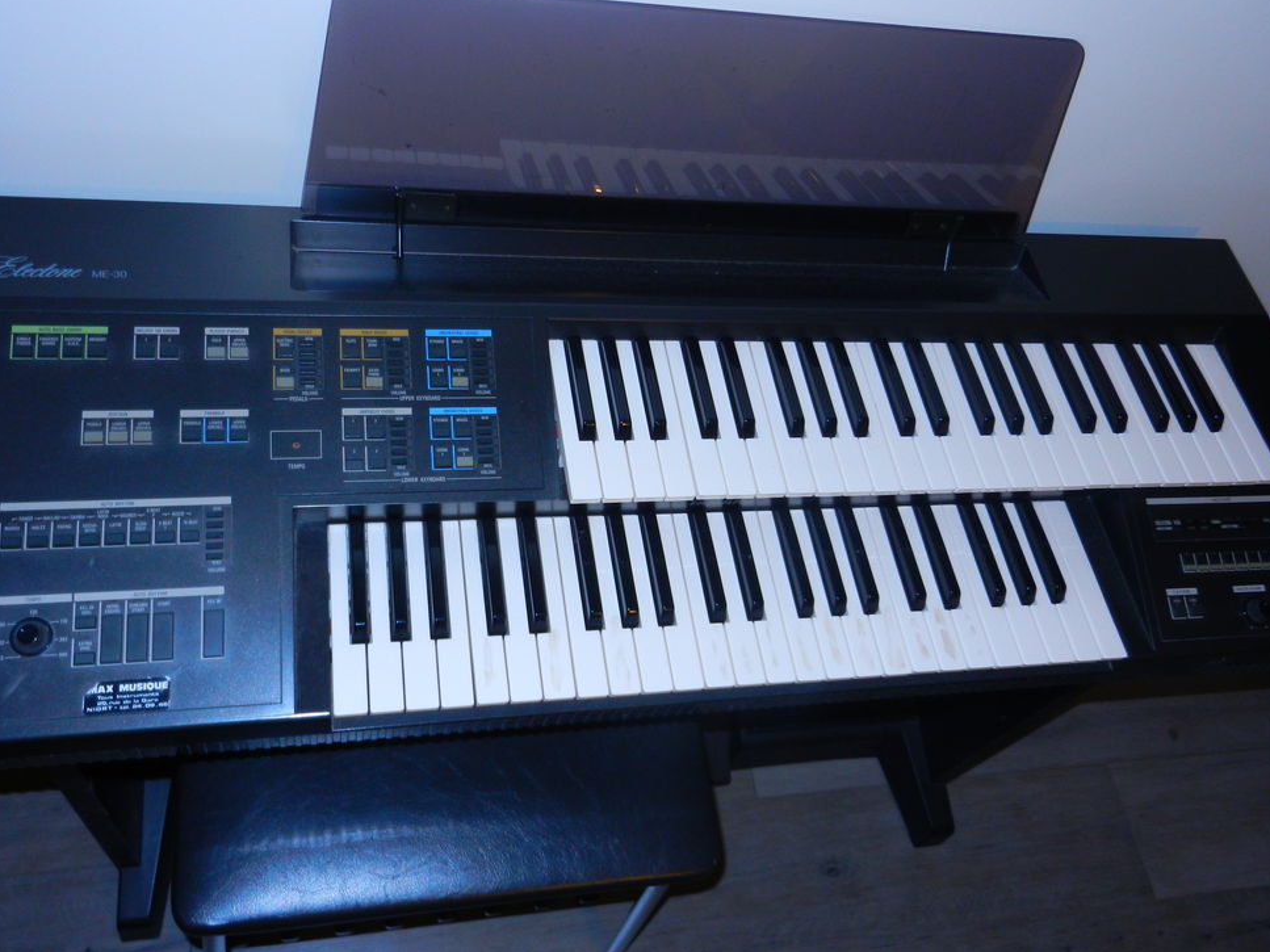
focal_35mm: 30
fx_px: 1101
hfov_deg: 60.0
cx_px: 633
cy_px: 462
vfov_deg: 46.8
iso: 200
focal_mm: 5.1
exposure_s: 1/30
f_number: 3.6
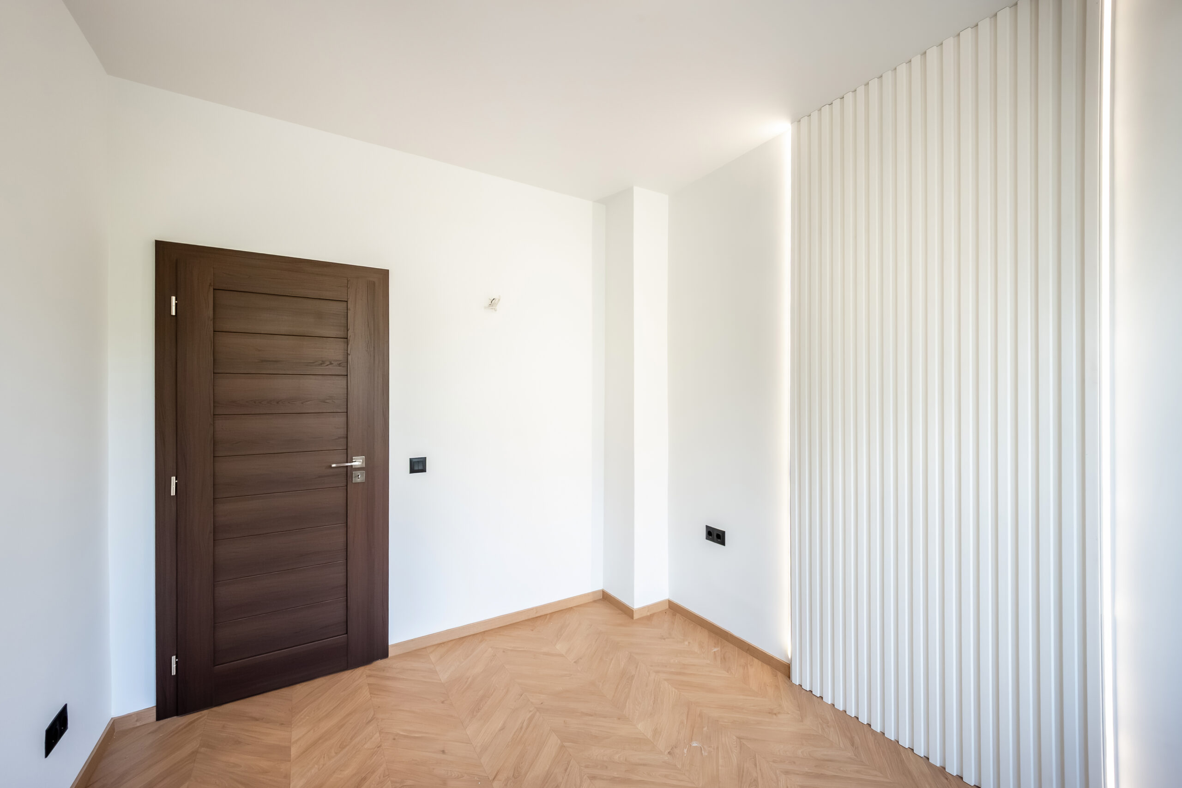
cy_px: 394
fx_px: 460
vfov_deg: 81.2
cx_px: 591
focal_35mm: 14
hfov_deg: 104.3
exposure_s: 1/125
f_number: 9
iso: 2500
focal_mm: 14
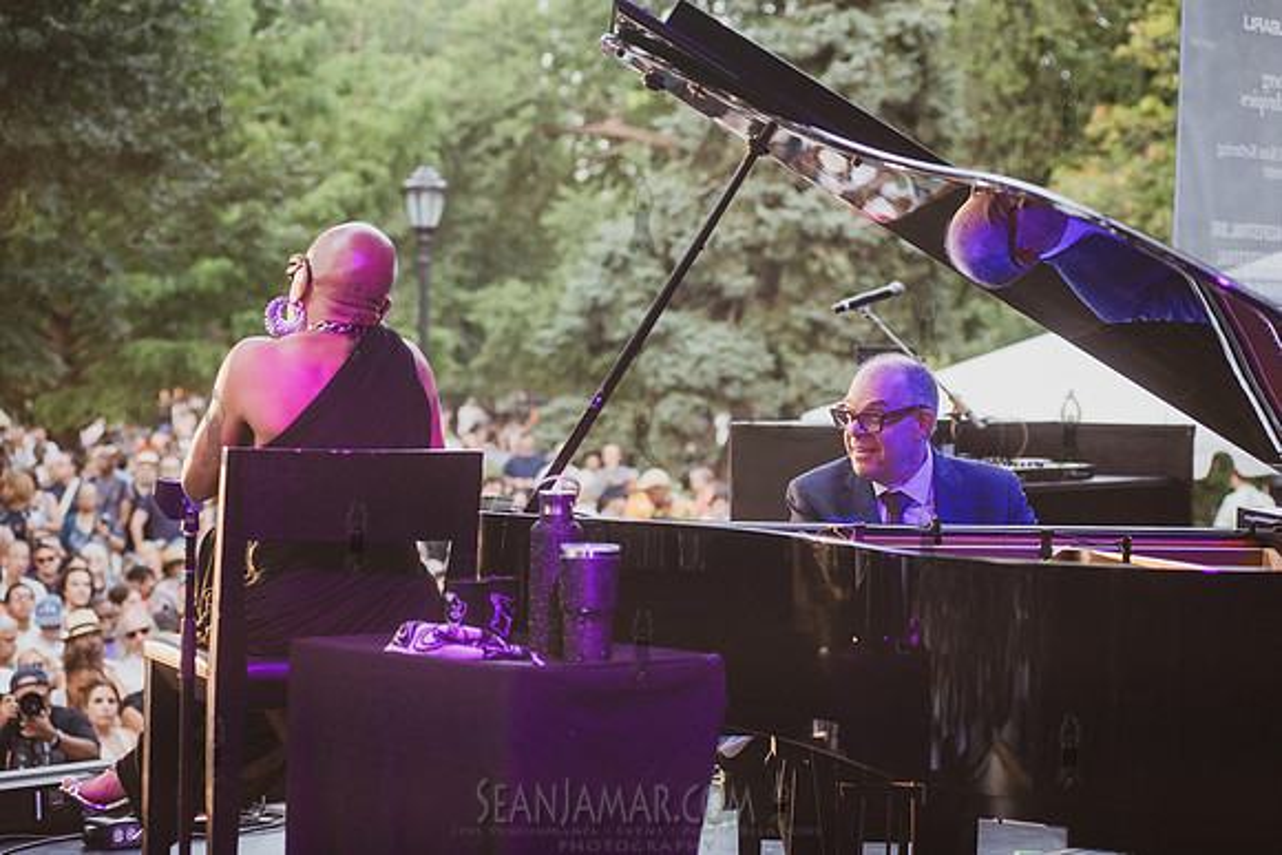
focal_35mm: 80
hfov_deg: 25.4
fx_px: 2849
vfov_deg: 17.1
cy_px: 428
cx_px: 641
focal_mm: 80
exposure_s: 1/800
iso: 2500
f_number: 4
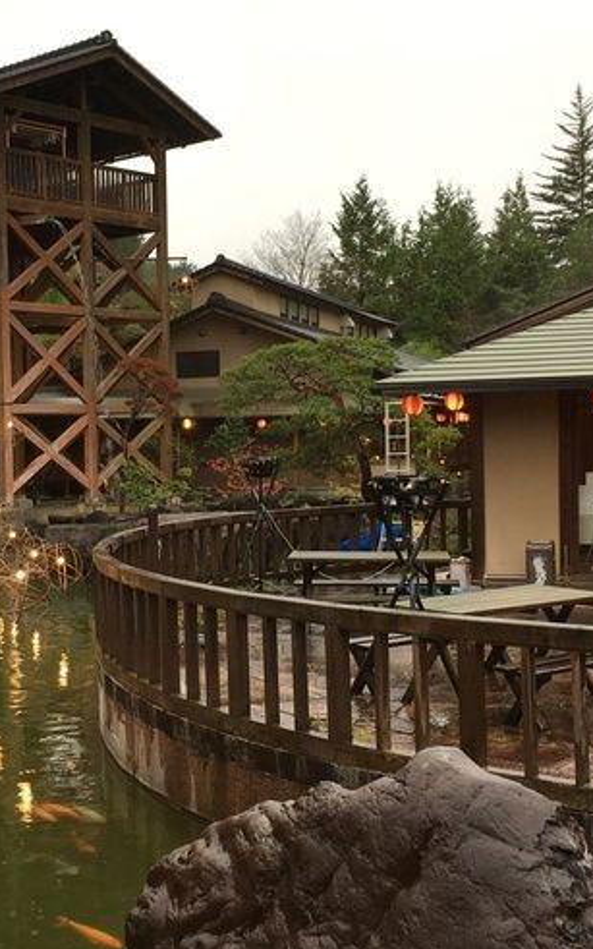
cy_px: 480
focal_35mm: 51
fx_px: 1318
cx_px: 152
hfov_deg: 25.1
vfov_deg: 39.6
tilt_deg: -1.1
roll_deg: +1.0
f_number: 2.2
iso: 32
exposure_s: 1/60
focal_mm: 4.15
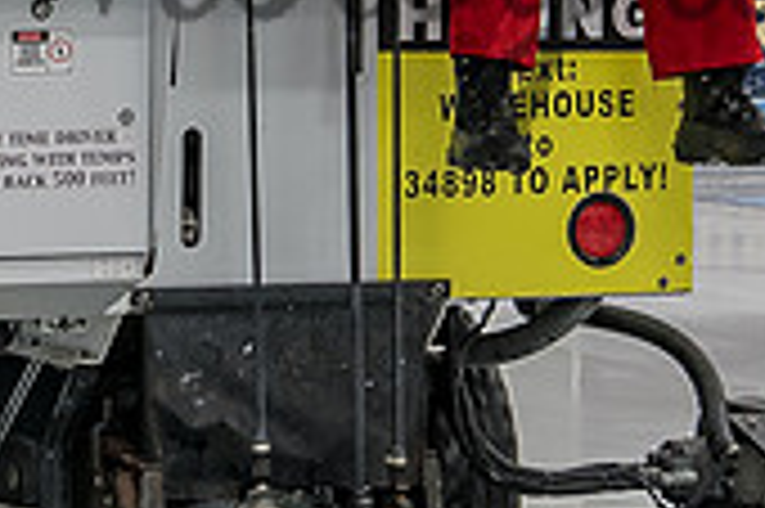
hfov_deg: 7.9
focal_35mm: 262
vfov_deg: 5.2
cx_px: 485
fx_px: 5562
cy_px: -408
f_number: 4
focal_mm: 34
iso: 500
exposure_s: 1/100
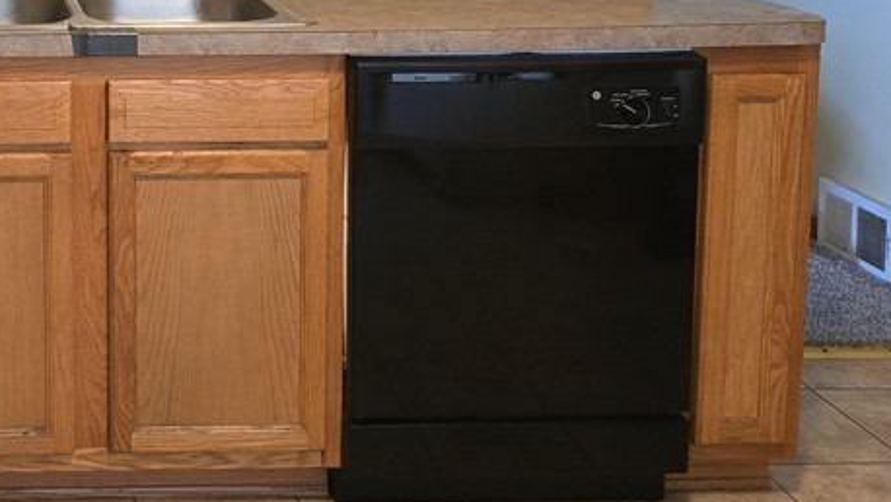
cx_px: -21
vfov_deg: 20.0
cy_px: -113
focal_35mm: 56
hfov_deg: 33.7
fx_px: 1324
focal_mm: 6.3
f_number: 1.7
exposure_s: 1/120
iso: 1000
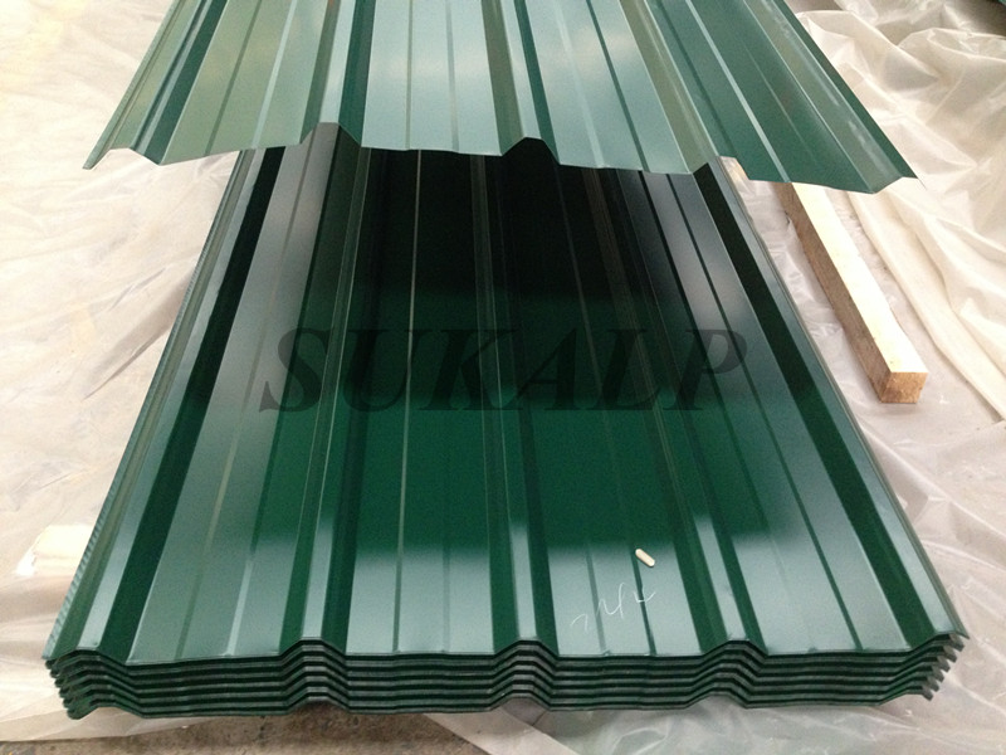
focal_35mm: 33
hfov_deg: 55.4
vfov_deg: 42.9
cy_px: 378
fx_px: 959
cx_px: 503
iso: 400
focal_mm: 4.13
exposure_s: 1/20
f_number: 2.4
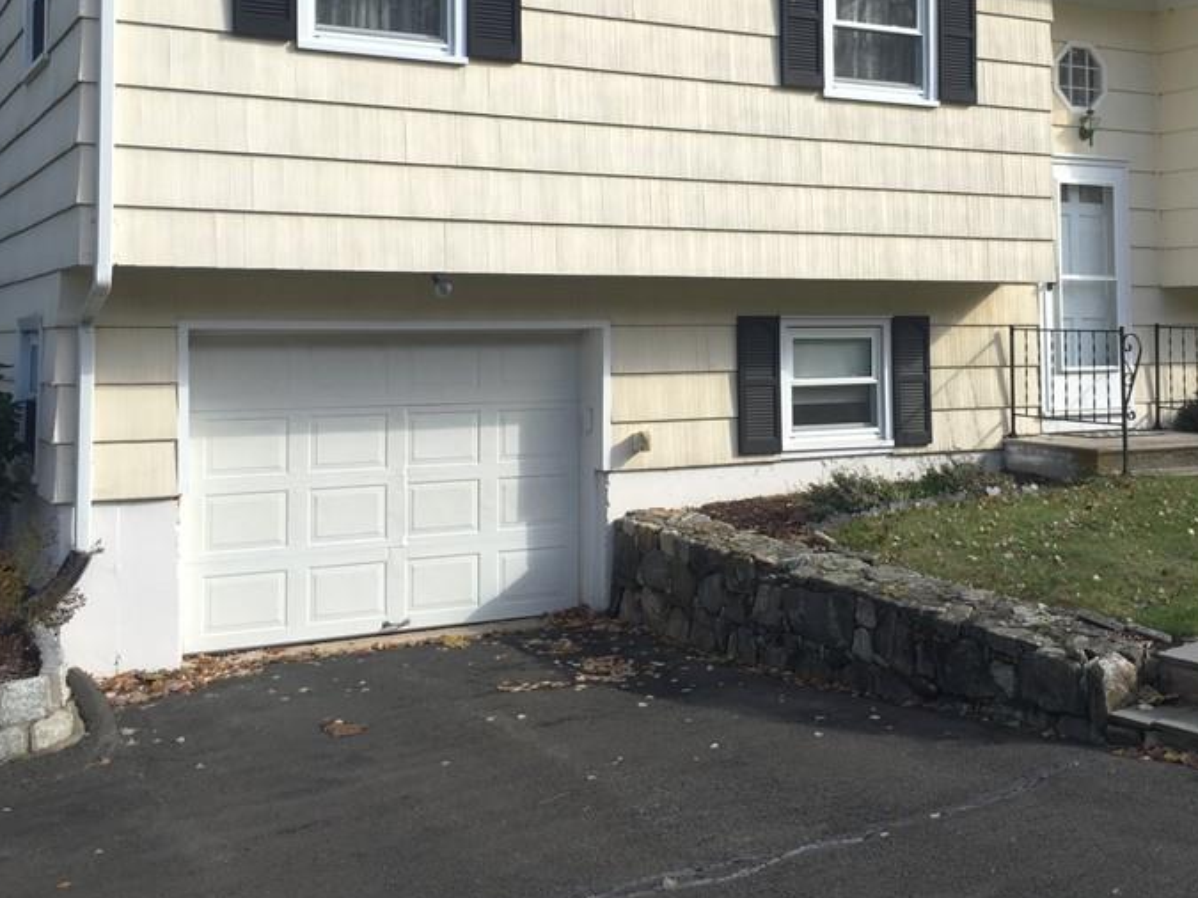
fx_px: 1522
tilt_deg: +2.8
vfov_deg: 32.5
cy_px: 266
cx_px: 767
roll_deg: -1.4
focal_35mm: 44
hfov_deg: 42.5
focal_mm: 4.15
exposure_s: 1/238
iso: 32
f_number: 2.2
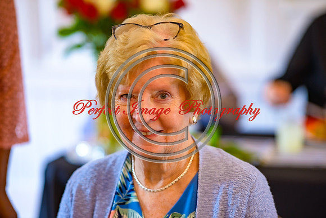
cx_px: 163
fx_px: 951
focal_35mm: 105
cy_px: 109
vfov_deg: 13.0
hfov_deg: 19.5
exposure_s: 1/160
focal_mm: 105
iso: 320
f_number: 2.2
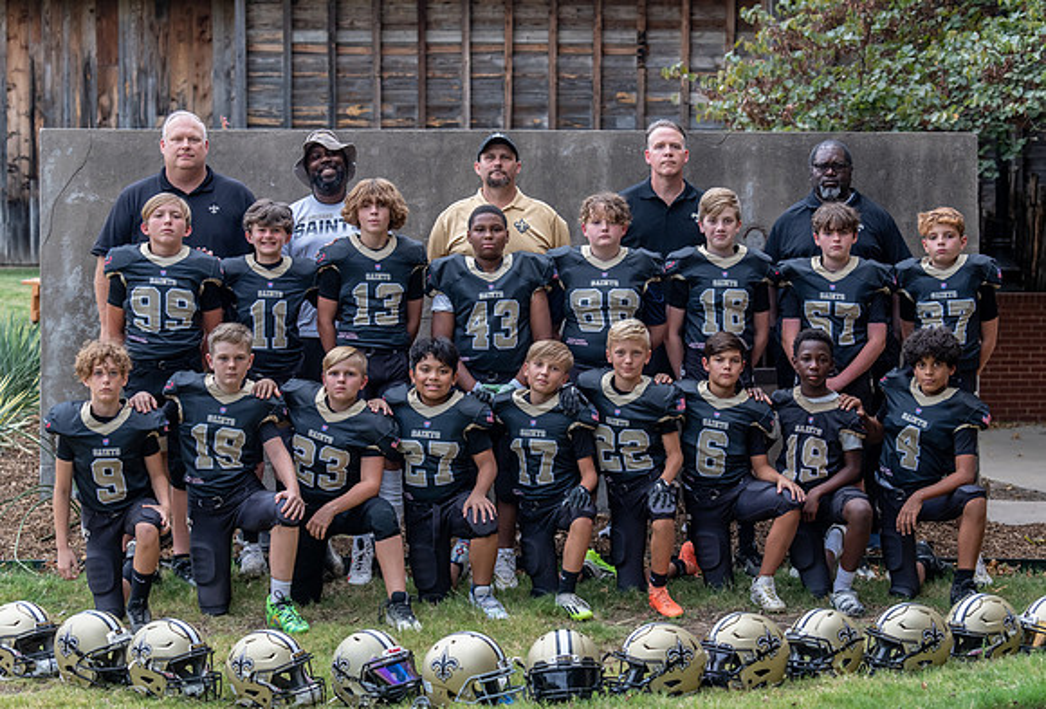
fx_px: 2229
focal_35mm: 76
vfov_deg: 18.1
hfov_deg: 26.4
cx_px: 552
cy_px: 348
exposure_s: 1/320
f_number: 4
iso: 1000
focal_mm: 70
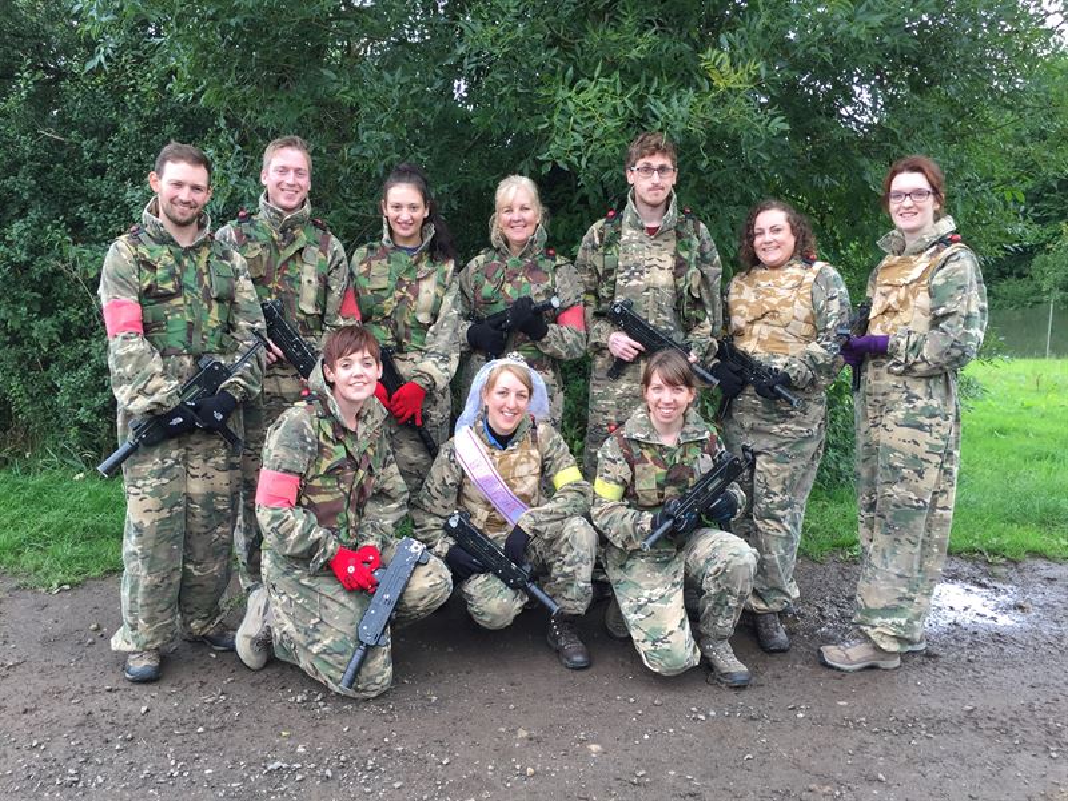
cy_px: 400
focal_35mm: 29
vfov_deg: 48.2
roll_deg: -1.7
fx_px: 895
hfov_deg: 61.7
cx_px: 534
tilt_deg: -8.3
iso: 40
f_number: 2.2
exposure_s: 1/100
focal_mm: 4.2
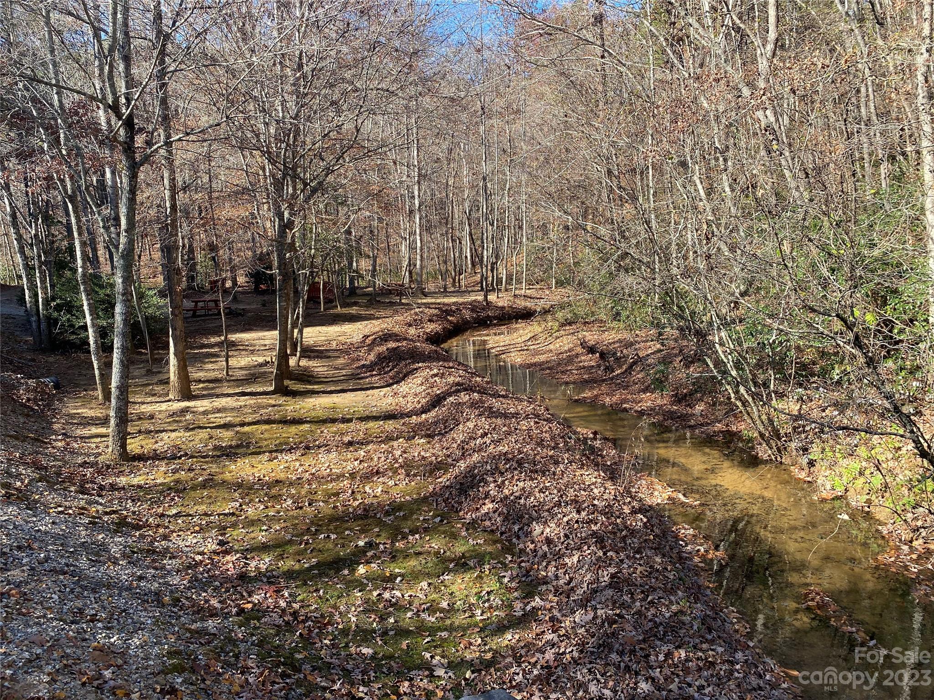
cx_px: 467
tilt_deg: -7.9
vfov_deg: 53.1
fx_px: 702
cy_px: 350
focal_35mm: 26
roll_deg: +1.8
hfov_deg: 67.3
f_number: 1.8
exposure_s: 1/594
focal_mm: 4.25
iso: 32
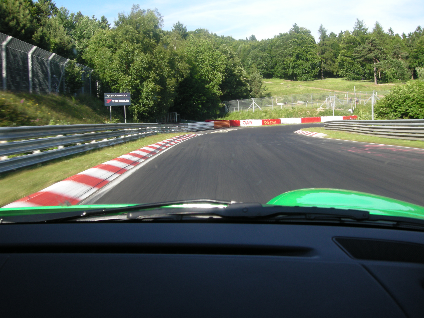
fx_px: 441
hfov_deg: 51.4
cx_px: 212
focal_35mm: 36
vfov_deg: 39.7
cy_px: 159
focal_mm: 7.5
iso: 64
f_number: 4.8
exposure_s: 1/110
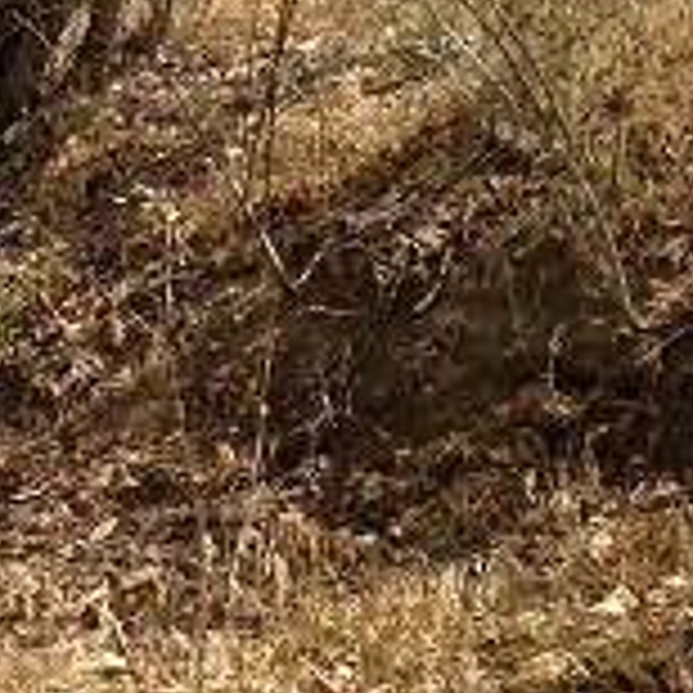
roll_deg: +1.2
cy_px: 227
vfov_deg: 17.3
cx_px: -387
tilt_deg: -0.7
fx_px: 2265
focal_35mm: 100
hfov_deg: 15.8
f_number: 2.4
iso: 50
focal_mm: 4.28
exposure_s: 1/512
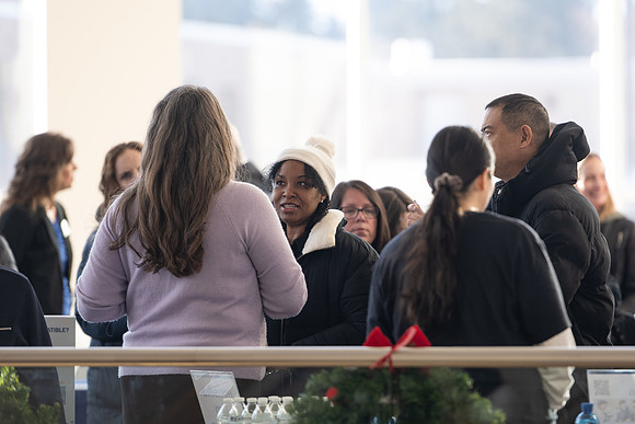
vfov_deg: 4.7
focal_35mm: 292
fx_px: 5146
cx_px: 422
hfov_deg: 7.1
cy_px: 225
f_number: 2.8
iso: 250
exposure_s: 1/320
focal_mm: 200
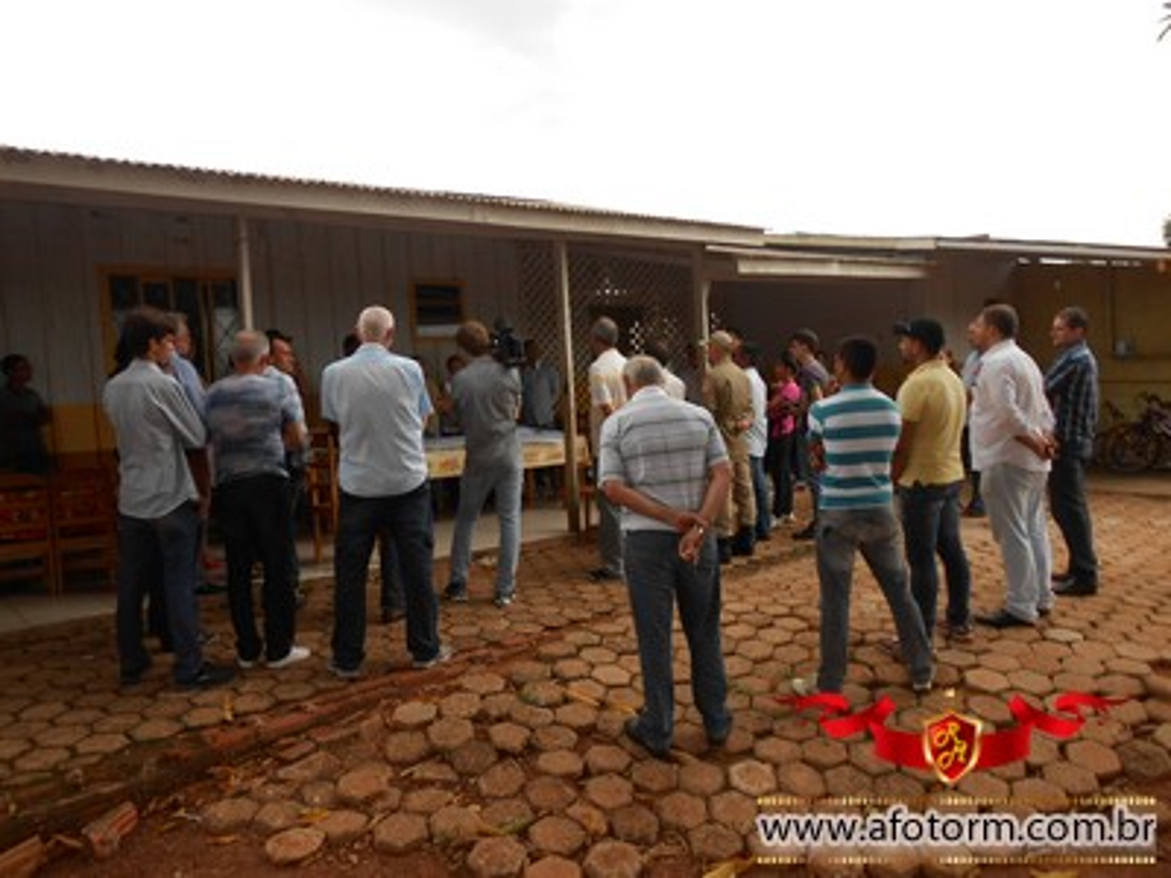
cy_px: 439
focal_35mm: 26
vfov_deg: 53.1
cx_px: 586
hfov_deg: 67.3
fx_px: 880
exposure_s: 1/30
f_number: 3.5
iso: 80
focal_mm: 4.6
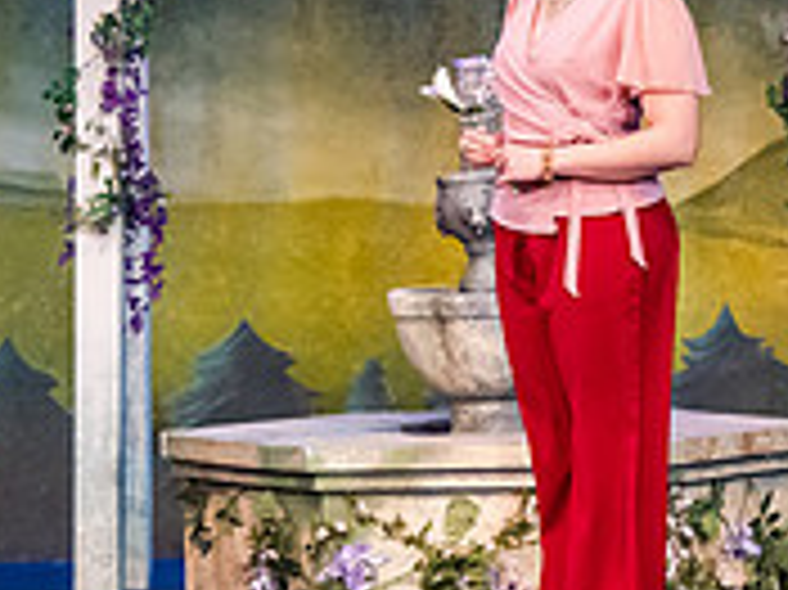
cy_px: 119
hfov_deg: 4.8
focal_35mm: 414
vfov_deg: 3.6
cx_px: 554
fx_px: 9418
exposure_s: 1/250
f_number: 3.2
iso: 3200
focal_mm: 130
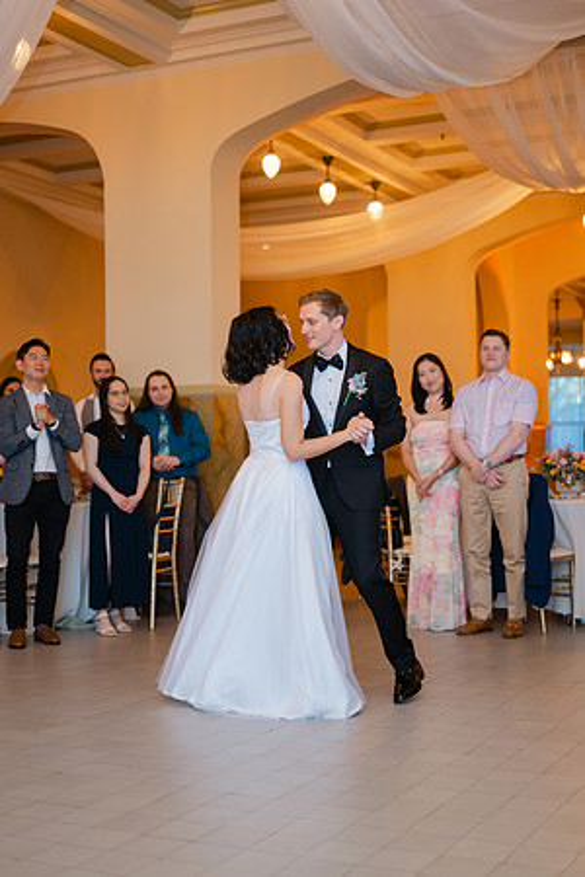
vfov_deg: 39.6
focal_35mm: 50
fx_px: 1219
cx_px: 292
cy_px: 438
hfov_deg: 27.0
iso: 320
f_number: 1.8
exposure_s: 1/125
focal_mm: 50
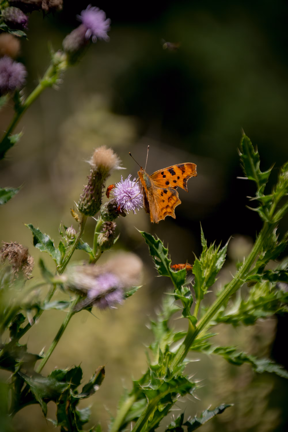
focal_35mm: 405
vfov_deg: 5.1
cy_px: 216
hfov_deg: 3.4
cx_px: 144
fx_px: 4860
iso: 400
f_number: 6.3
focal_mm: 270
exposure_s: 1/1000
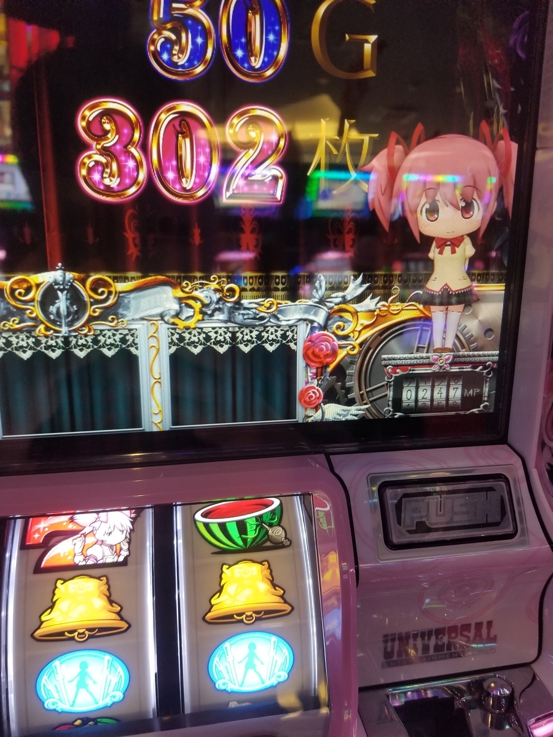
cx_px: 276
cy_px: 368
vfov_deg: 67.3
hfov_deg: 53.1
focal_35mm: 26
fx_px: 554
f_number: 1.7
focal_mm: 4.25
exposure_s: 1/100
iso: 200
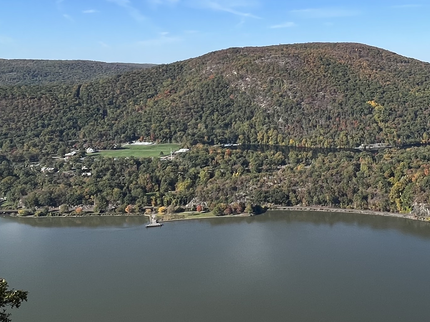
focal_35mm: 38
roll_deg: +0.1
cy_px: 85
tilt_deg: -1.4
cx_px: 311
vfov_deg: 36.9
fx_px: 472
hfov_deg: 47.5
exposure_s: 1/1597
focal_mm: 1.57
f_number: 1.8
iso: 32
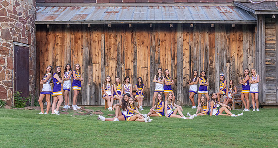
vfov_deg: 15.3
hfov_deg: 28.4
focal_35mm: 75
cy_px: 92
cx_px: 138
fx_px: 550
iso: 2000
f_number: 5
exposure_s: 1/320
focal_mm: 70
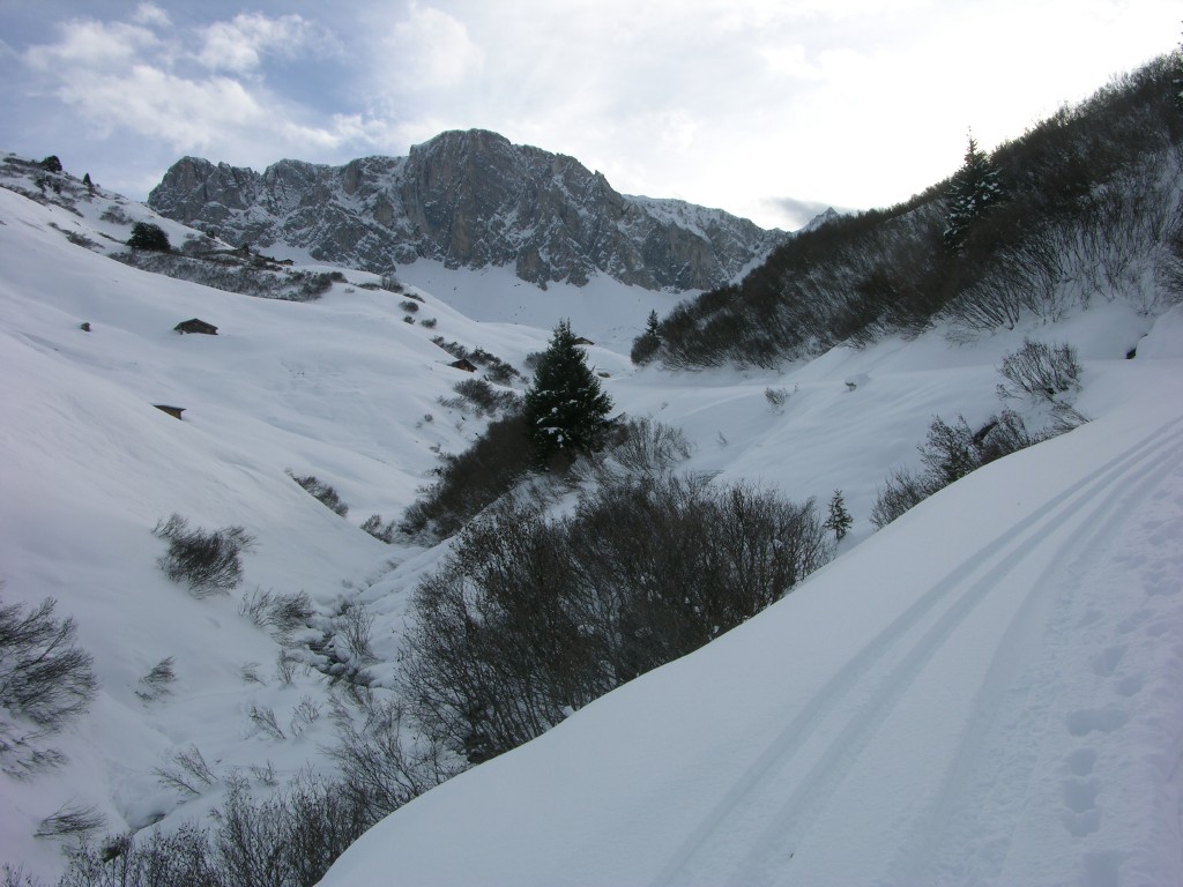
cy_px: 444
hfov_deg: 52.6
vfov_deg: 40.7
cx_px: 592
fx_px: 1196
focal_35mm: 35
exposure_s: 1/210
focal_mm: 8.9
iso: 50
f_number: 8
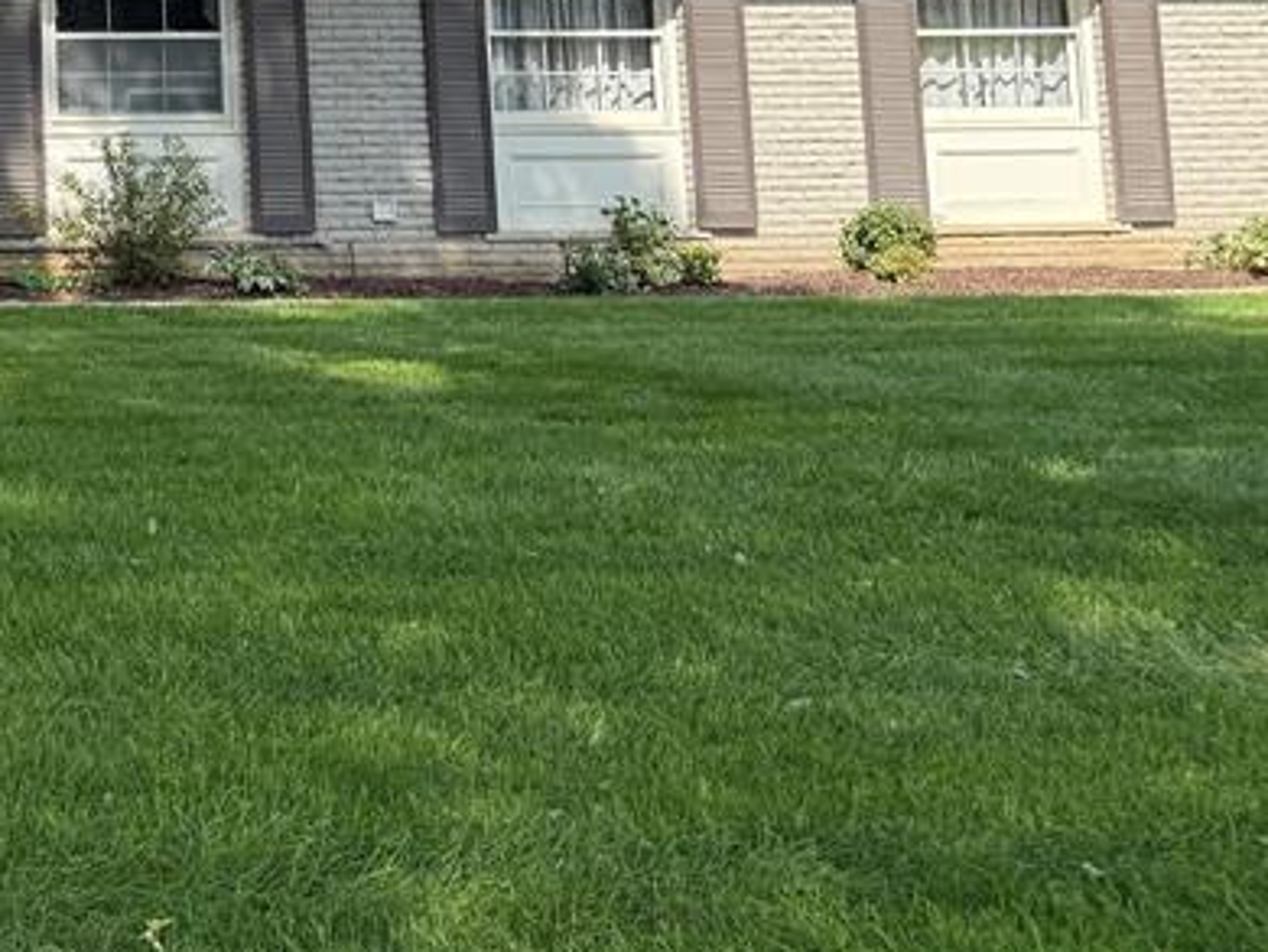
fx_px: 2309
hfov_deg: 27.6
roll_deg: +0.6
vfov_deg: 21.6
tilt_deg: +8.1
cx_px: -182
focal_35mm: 63
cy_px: -198
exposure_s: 1/2232
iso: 100
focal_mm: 6.76
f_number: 1.78
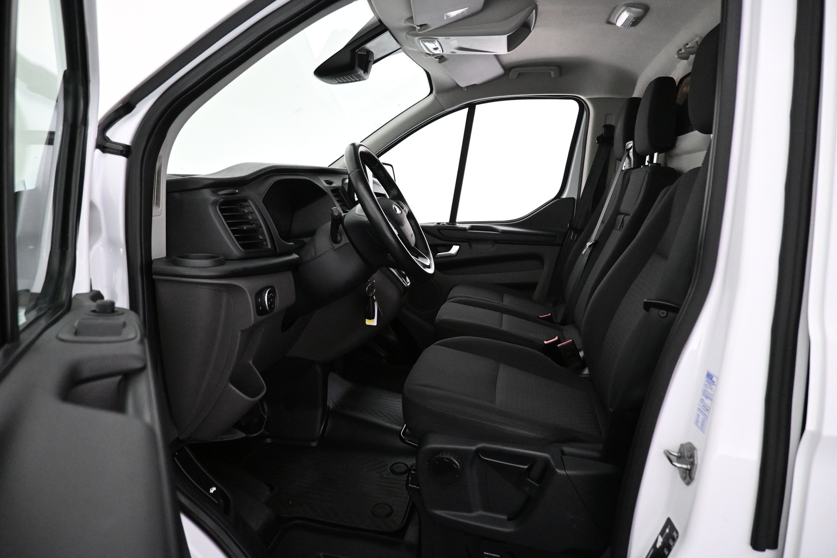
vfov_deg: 53.1
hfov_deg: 73.7
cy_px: 279
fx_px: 558
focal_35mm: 24
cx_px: 418
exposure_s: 1/125
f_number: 3.5
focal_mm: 16
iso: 4000
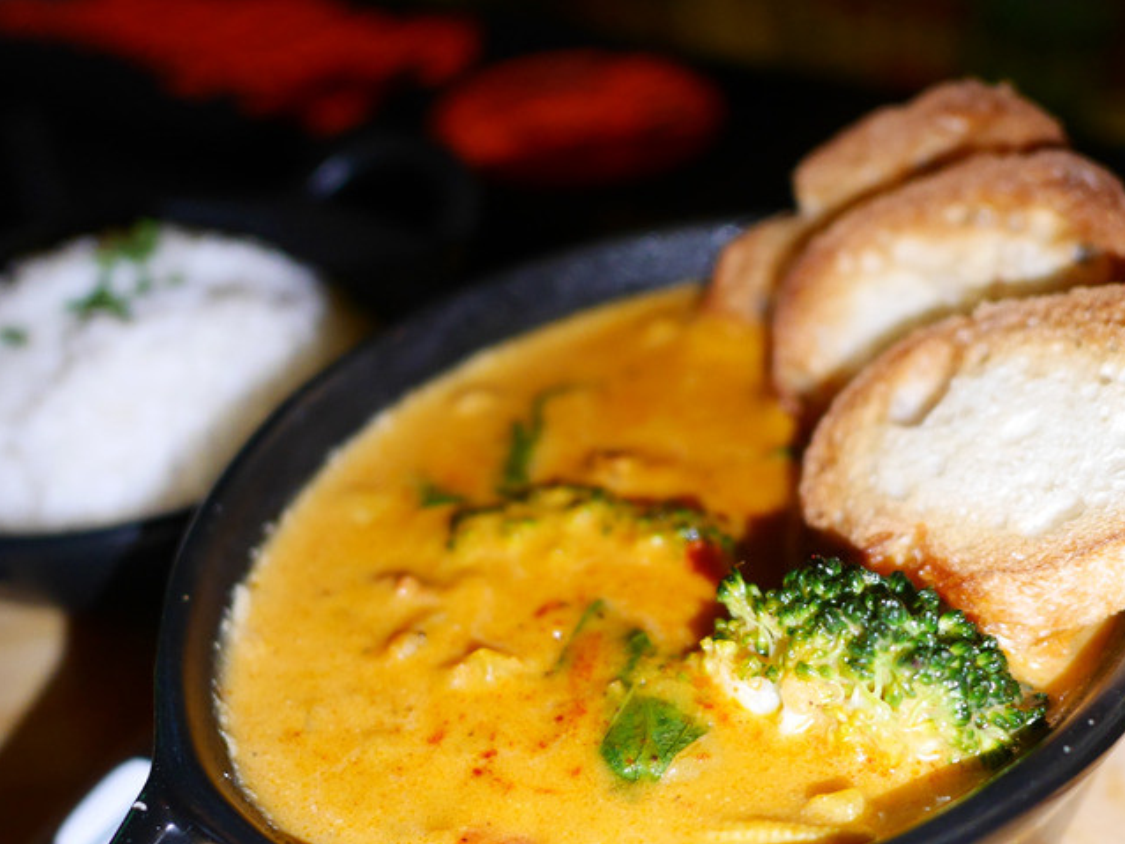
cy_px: 603
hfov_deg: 40.4
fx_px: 1528
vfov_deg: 30.5
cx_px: 605
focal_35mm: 47
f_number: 1.7
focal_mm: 15
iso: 800
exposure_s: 1/60
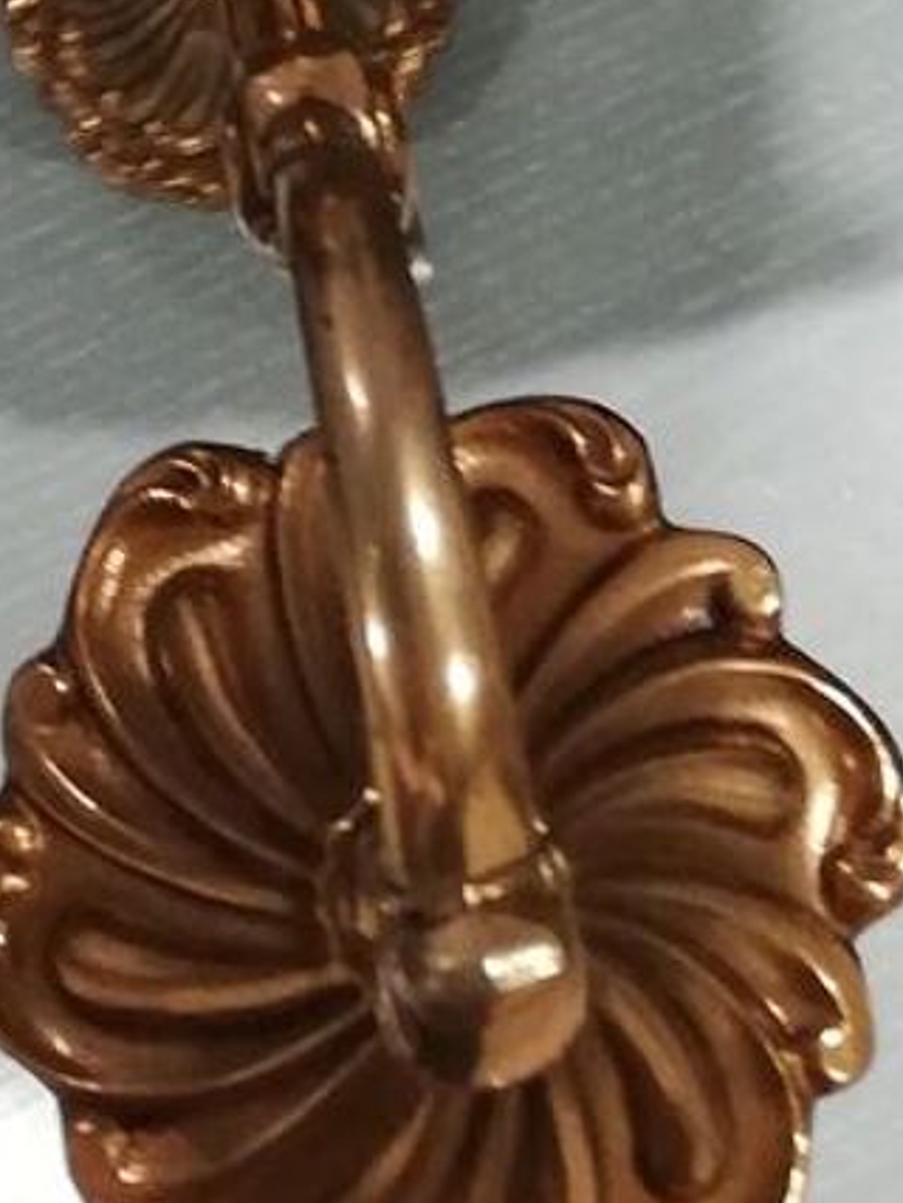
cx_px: 68
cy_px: -527
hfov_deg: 12.1
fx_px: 4239
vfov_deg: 15.1
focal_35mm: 122
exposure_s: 1/33.3
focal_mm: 3.81
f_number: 2.2
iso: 250
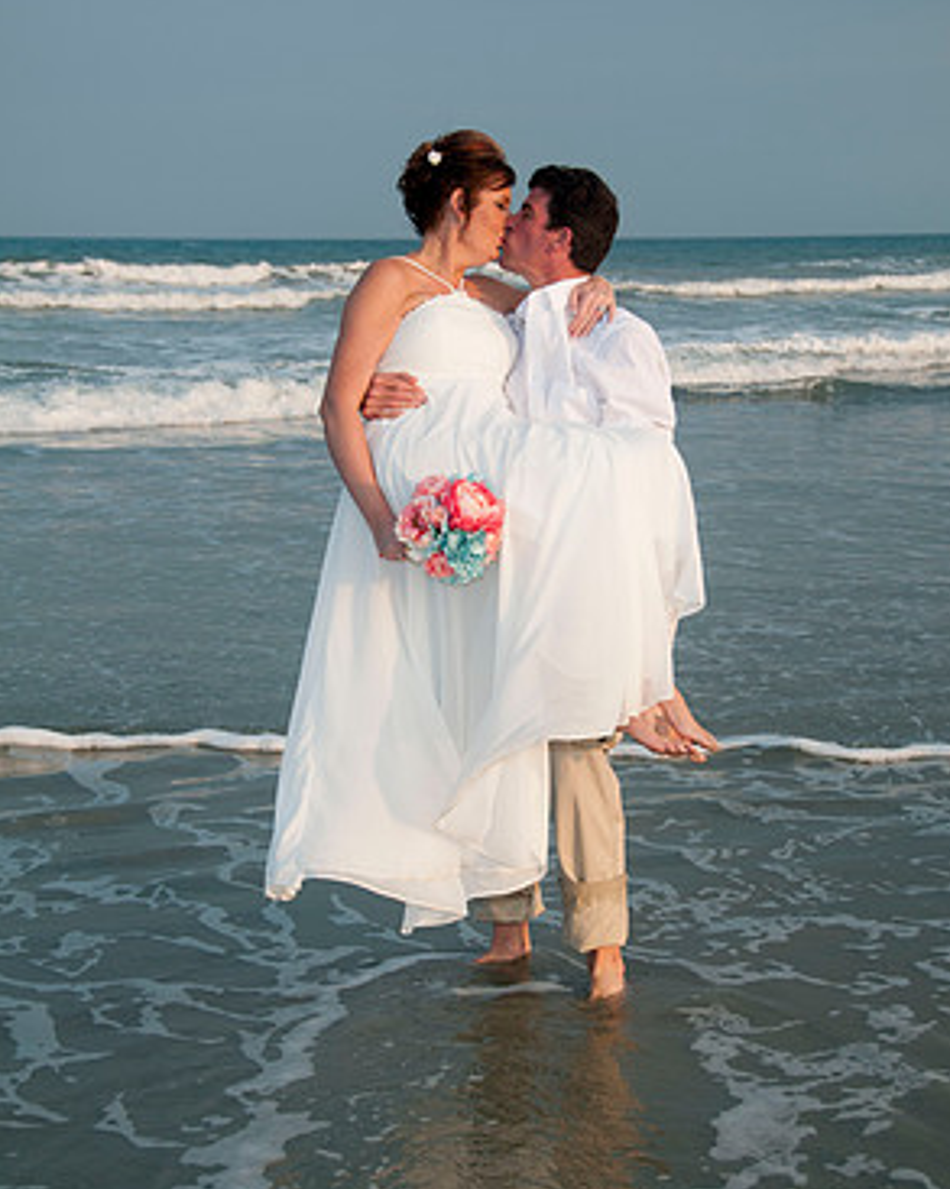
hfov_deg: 22.1
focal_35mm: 69
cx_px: 475
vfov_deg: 27.5
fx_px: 2428
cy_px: 573
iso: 100
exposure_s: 1/250
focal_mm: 40
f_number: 5.6
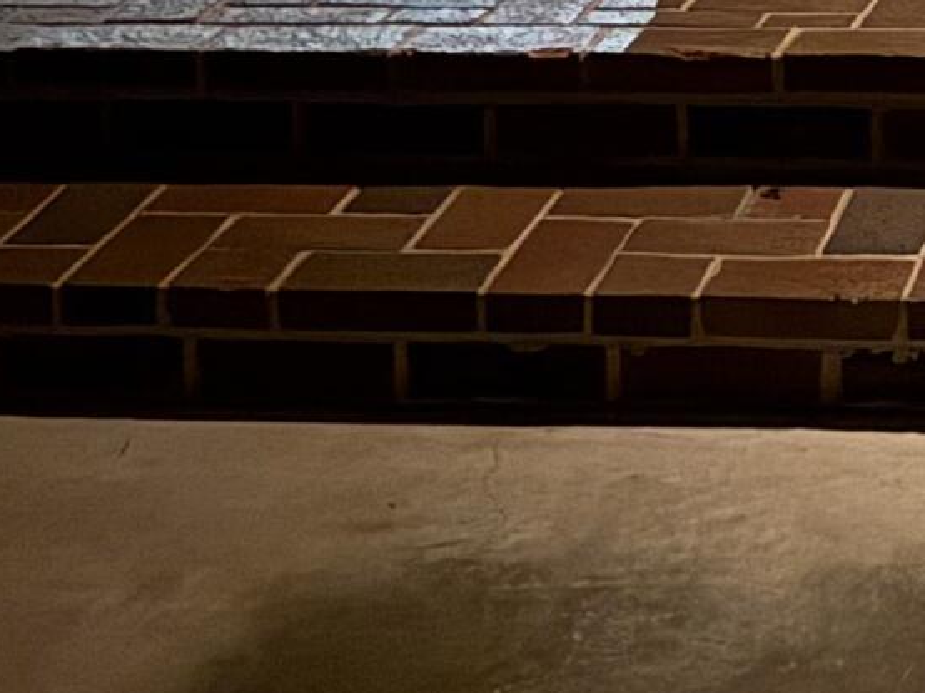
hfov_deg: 14.5
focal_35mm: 130
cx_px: 1212
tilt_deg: -5.9
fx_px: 3472
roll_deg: +1.2
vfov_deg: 10.4
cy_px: -743
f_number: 1.78
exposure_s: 1/9
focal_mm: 6.76
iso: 2000
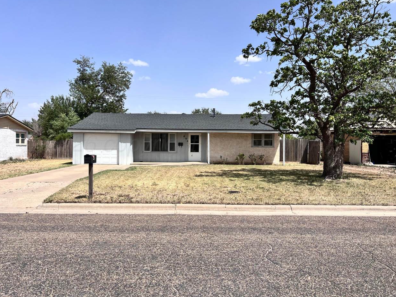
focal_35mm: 27
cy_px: 145
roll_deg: -0.3
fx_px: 309
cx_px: 192
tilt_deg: +0.8
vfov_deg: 51.3
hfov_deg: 65.3
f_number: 1.5
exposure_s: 1/5319
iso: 50
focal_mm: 5.7
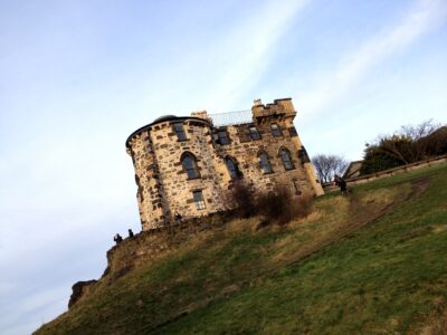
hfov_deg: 52.6
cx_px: 224
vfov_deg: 40.7
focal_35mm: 35
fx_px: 452
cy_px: 168
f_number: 2.4
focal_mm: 4.28
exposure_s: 1/361
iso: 50
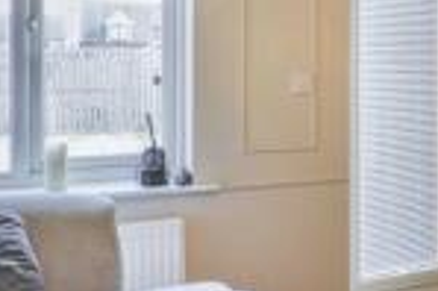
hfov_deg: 33.7
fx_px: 620
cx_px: 485
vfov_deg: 26.2
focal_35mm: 51
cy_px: 81
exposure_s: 1/25
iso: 400
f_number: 9
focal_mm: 16
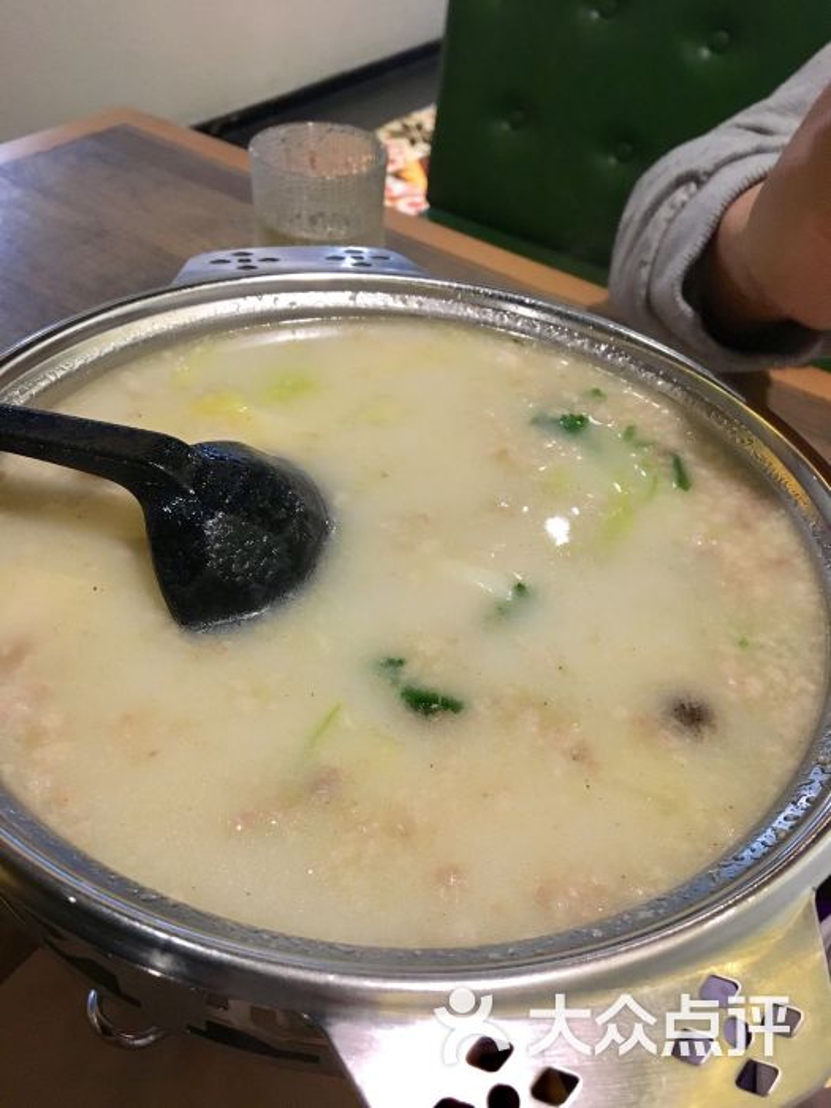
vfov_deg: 61.7
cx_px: 416
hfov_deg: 48.2
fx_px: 928
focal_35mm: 29
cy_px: 554
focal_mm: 4.15
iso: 200
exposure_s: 1/25
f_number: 2.2
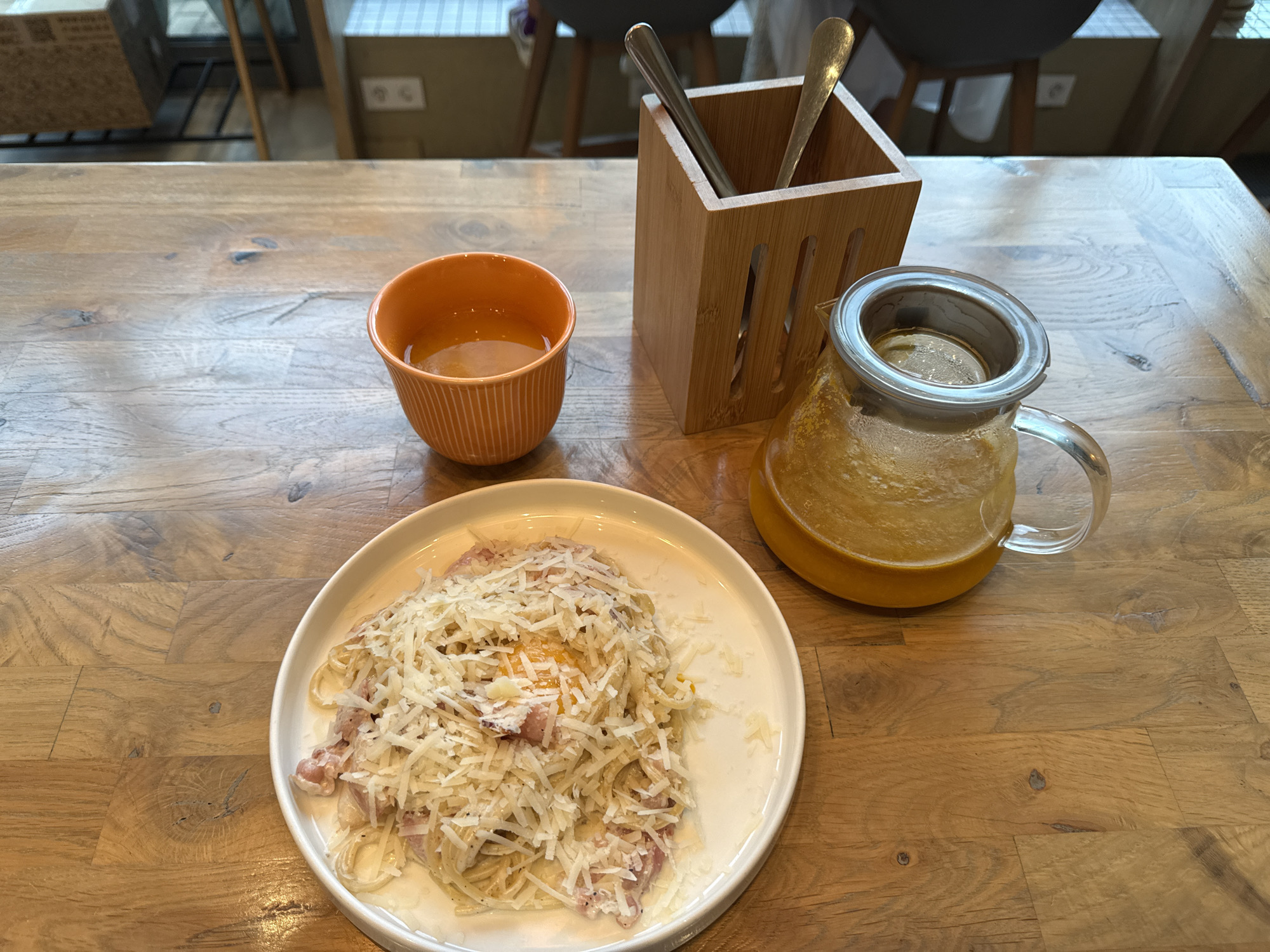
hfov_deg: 71.6
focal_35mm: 24
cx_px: 635
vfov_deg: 56.8
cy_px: 476
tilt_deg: -49.7
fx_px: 881
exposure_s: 1/50
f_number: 1.78
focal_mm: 6.76
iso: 125
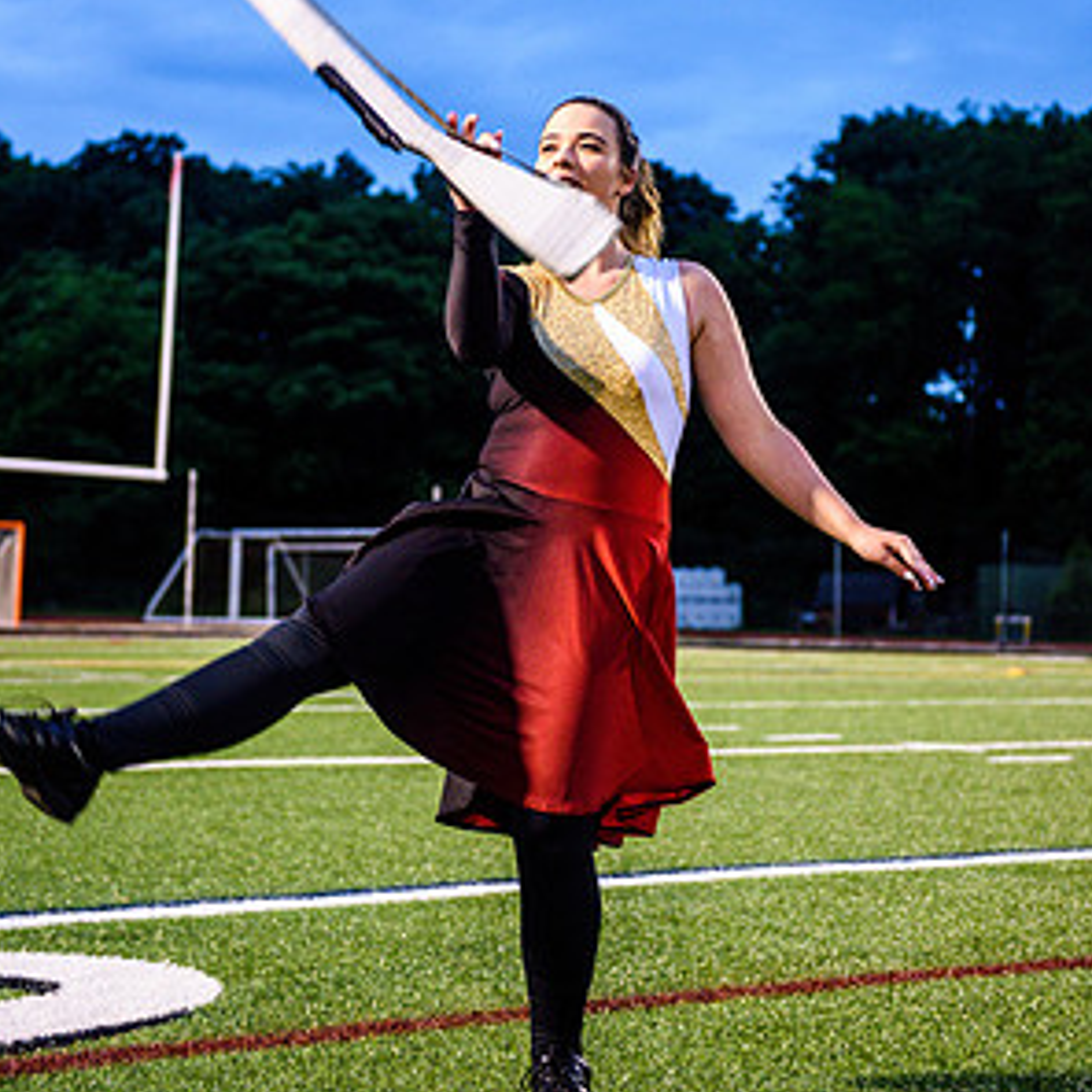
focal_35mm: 71
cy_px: 443
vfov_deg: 24.3
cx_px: 546
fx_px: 2534
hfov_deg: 24.3
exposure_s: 1/250
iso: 1600
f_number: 3.2
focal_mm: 55
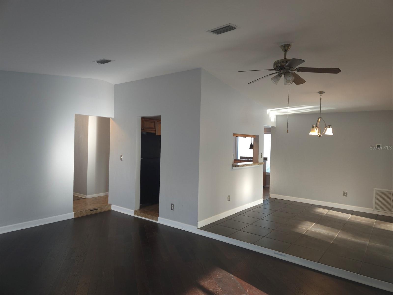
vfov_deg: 58.9
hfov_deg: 73.9
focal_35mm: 23
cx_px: 196
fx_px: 261
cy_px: 148
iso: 160
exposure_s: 1/60
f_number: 1.8
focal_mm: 5.4
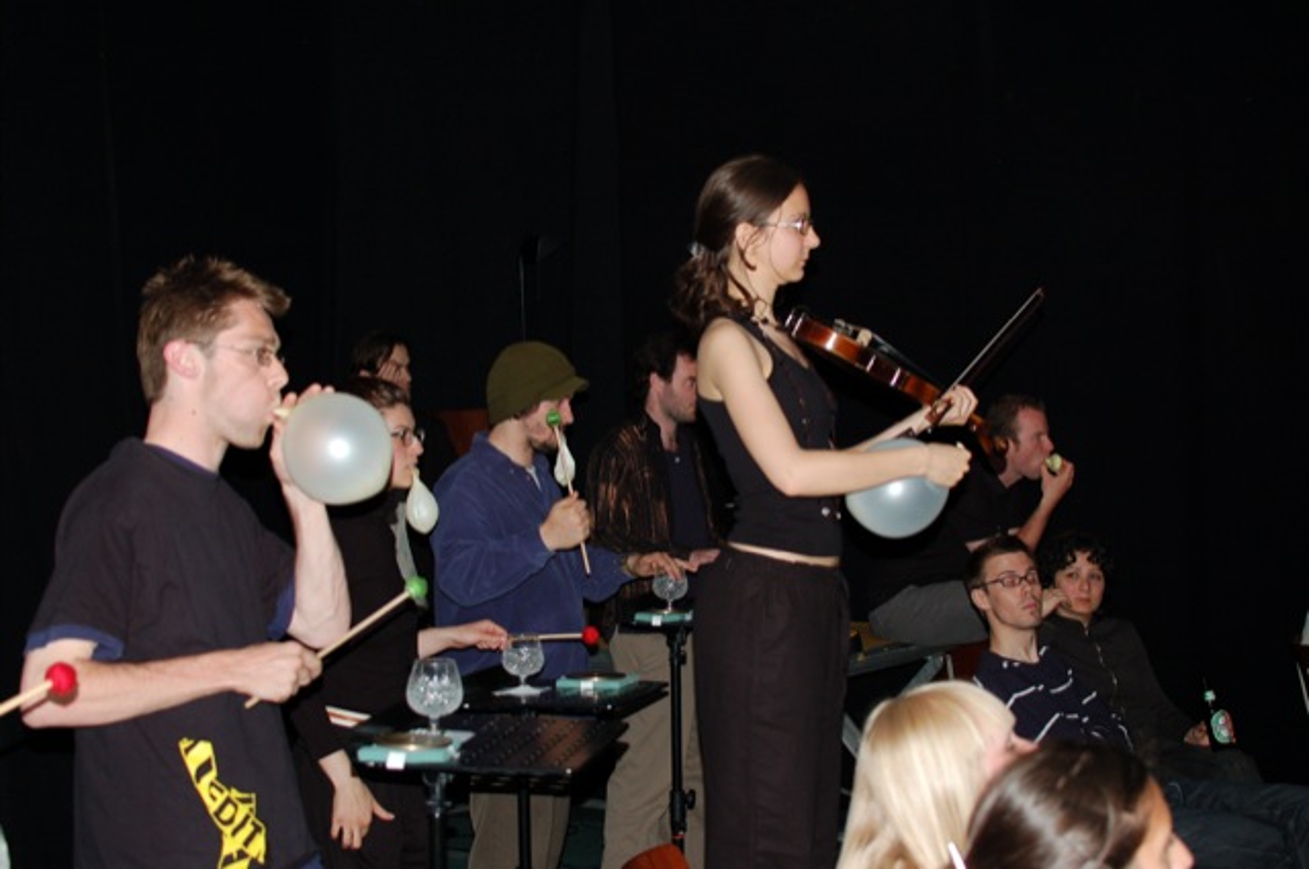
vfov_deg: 25.7
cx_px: 654
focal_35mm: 52
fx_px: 1907
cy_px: 434
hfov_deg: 37.9
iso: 400
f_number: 3.5
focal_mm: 35
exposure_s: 1/60
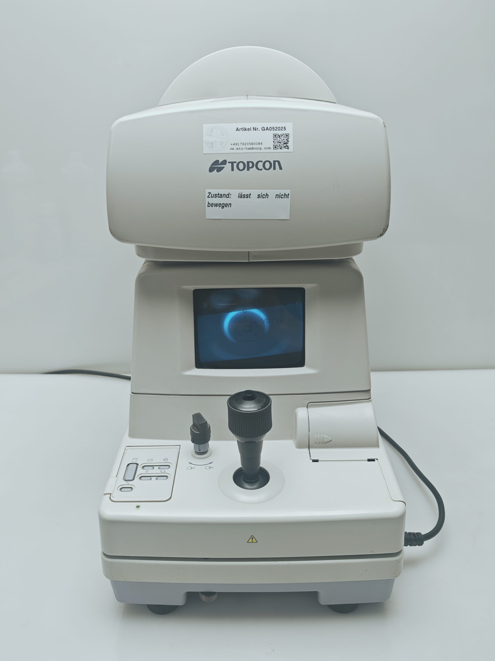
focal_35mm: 27
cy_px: 330
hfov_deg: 51.4
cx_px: 248
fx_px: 515
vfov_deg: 65.3
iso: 80
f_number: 2
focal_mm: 6.83
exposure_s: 1/100
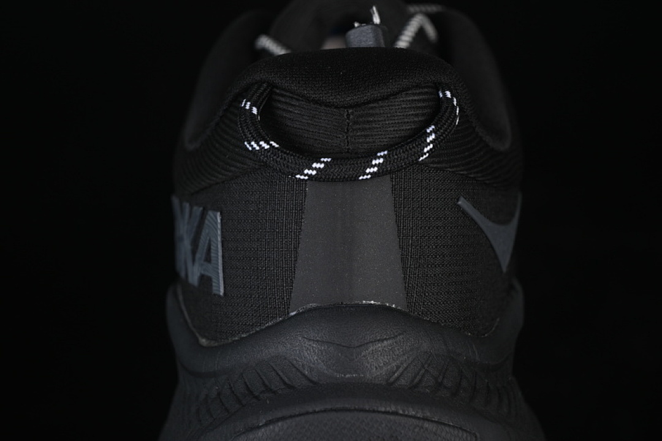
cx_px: 331
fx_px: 1379
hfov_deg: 27.0
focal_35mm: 75
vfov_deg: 18.2
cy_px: 220
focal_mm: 50
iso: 160
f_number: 6.3
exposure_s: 1/50
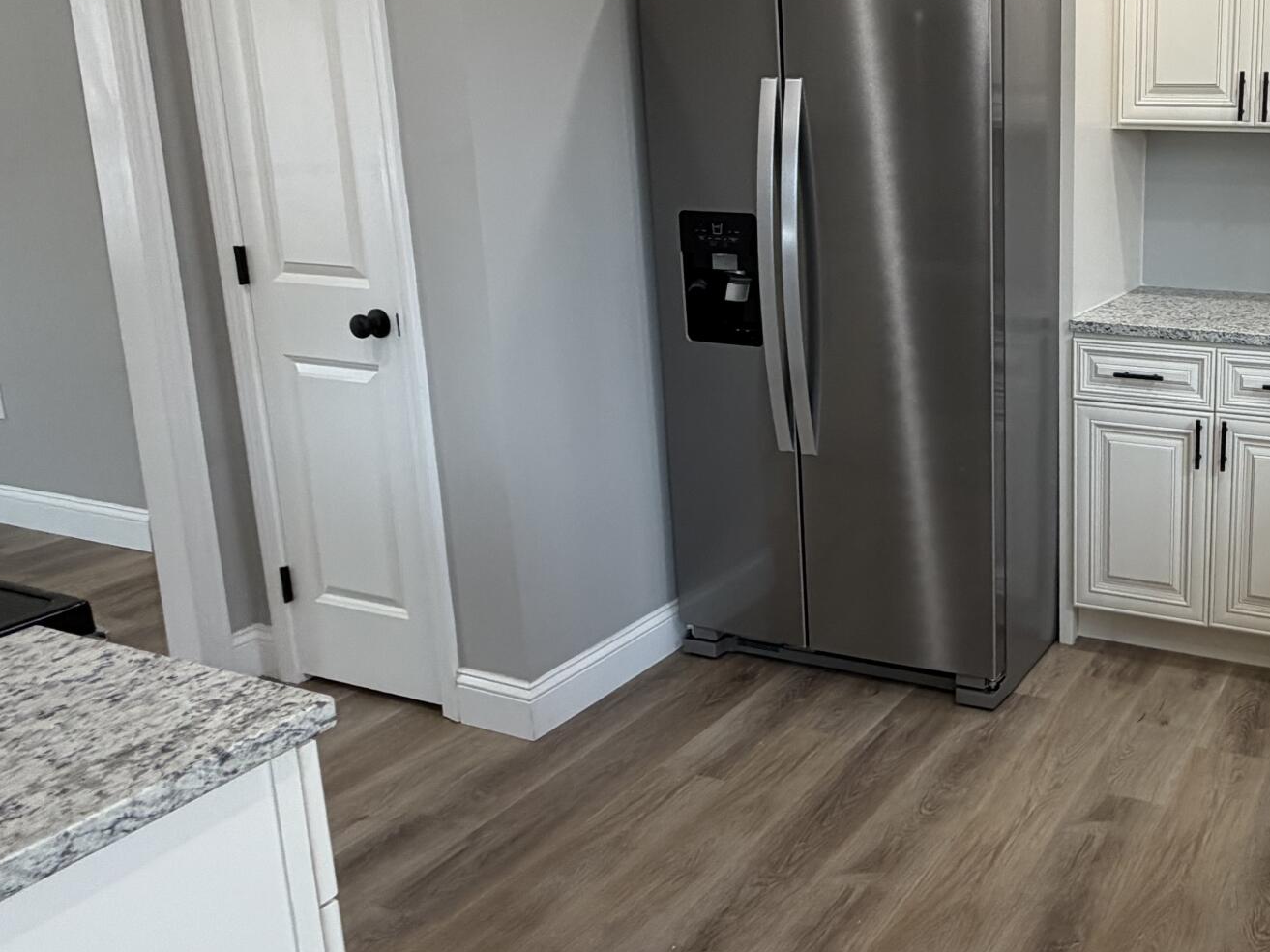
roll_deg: +1.4
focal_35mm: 32
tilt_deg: -10.3
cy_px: 346
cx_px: 1110
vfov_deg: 43.7
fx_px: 1174
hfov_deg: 51.2
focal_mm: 2.22
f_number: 2.2
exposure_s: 1/120
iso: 100
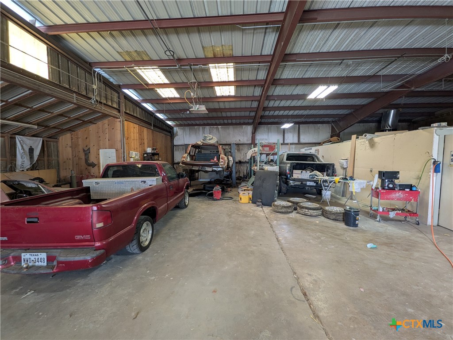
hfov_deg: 102.1
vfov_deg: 85.7
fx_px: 183
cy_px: 170
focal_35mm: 14
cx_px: 226
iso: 47
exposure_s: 1/24
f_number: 2.2
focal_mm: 1.85
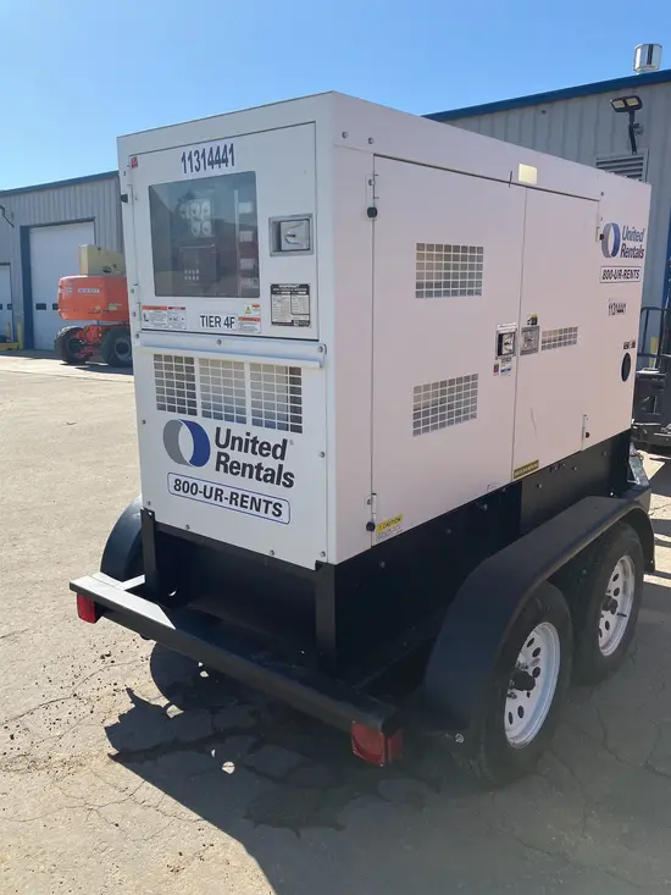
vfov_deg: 63.4
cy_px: 448
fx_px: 723
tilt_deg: -8.0
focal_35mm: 28
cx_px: 336
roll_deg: -1.5
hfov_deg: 49.8
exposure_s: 1/1621
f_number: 1.8
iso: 32
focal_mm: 3.99
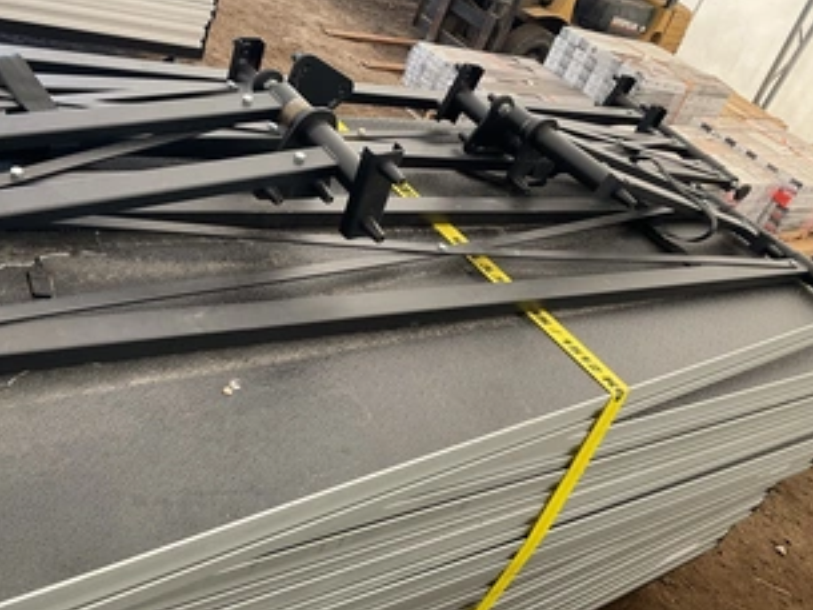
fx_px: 893
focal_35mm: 38
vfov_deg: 37.6
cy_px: 256
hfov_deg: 48.6
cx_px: 312
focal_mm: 3
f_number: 1.8
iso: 25
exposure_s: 1/122
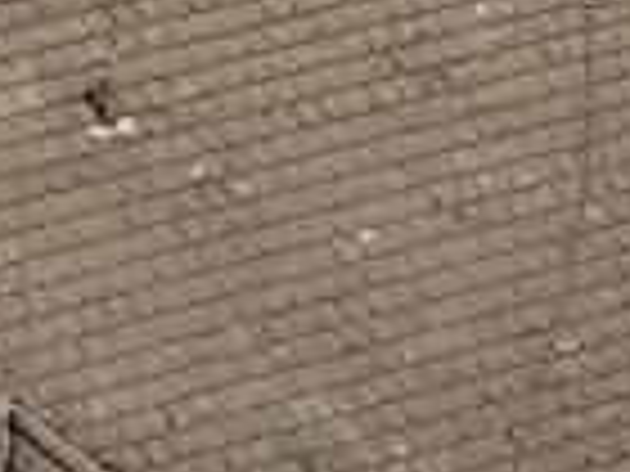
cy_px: -1250
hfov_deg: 3.9
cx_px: -27
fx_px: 9318
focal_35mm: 512
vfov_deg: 2.8
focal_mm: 19.4
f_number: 2.8
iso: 200
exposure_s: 1/2000
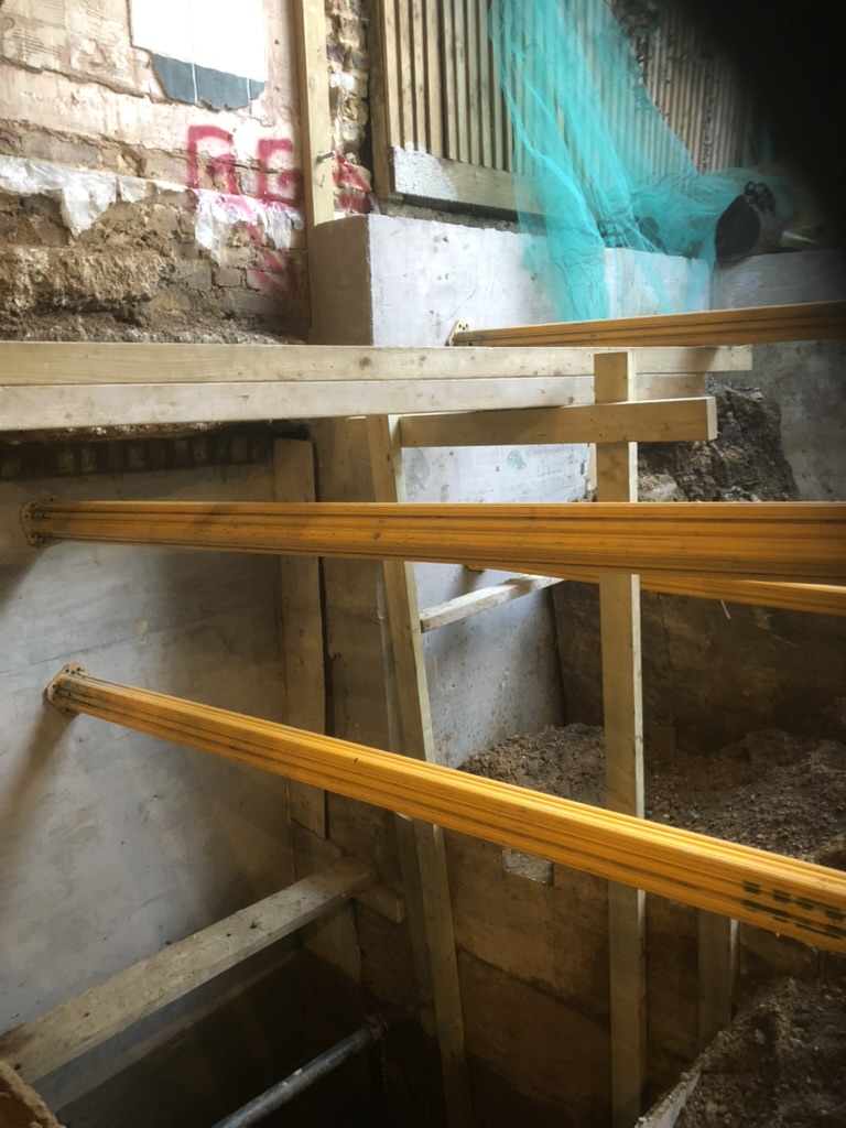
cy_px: 564
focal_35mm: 28
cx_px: 423
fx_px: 912
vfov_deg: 63.4
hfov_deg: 49.7
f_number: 1.8
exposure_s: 1/9
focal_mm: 3.99
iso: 100
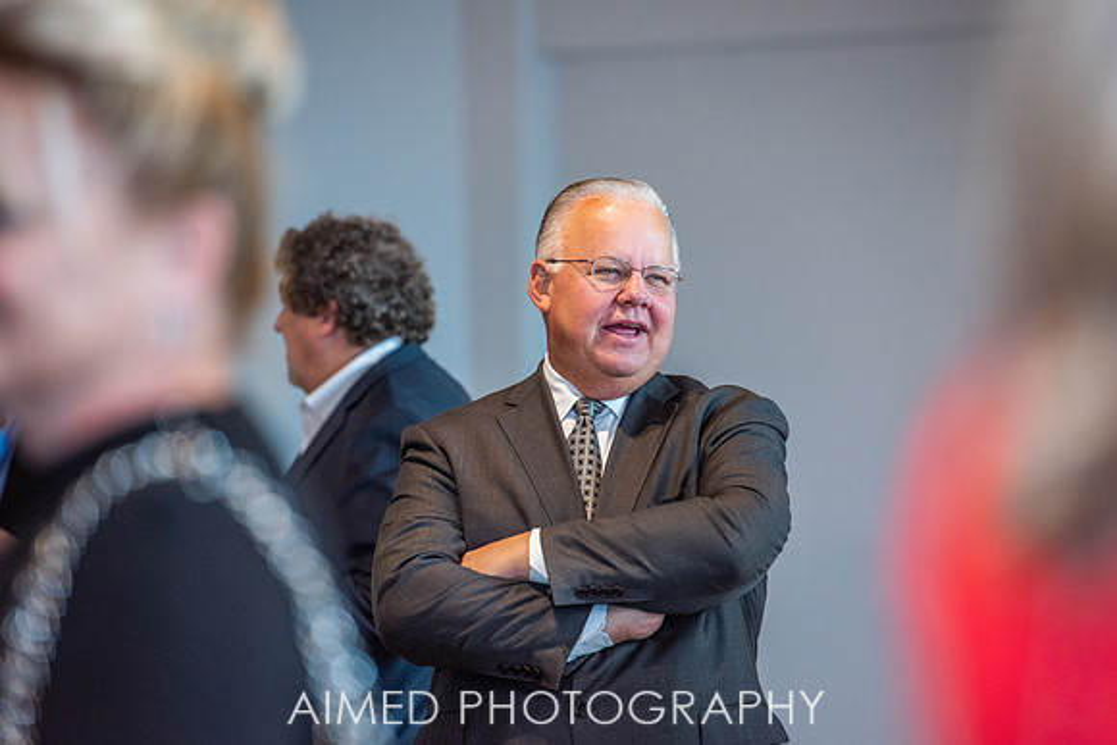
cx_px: 564
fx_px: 6309
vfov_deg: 6.8
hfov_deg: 10.1
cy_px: 373
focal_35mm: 203
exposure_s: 1/200
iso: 1000
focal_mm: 200
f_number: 4.5
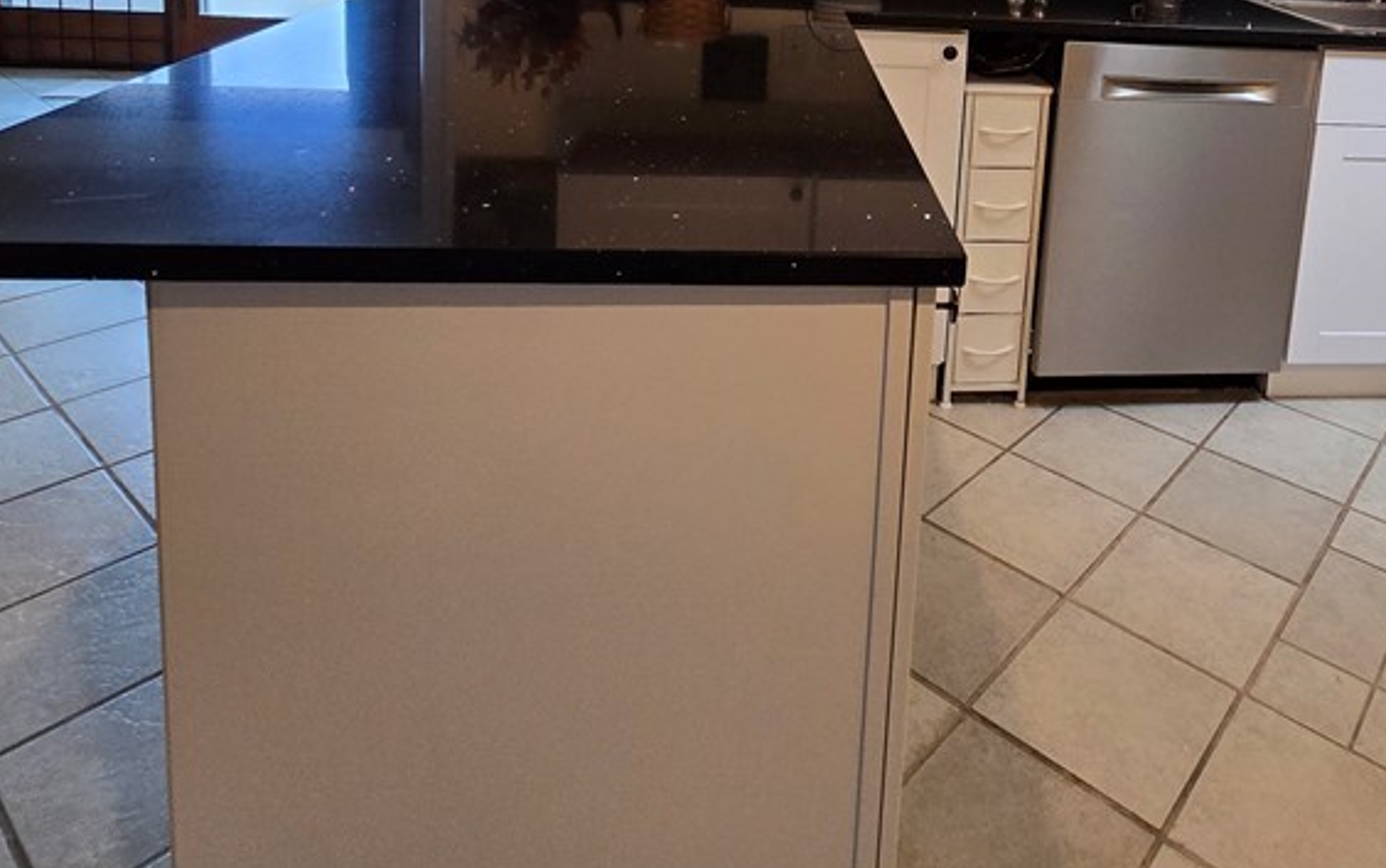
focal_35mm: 25
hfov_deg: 70.7
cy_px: -7
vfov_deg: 42.4
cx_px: 907
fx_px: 945
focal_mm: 2.2
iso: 320
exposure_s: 1/60
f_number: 2.2
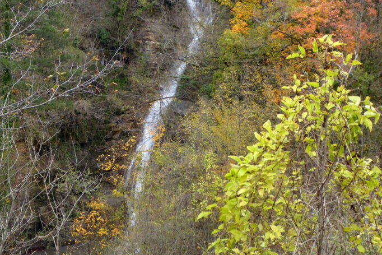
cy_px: 122
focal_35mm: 89
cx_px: 112
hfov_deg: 22.7
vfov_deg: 15.4
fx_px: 945
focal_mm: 10.3
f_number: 4.2
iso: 125
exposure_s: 1/60
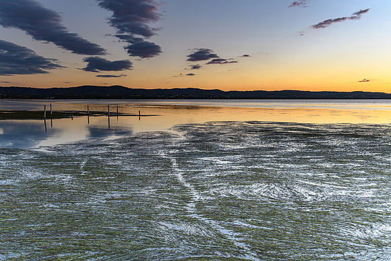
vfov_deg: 43.5
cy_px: 130
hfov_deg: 61.7
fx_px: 327
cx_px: 196
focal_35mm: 30
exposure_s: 1/20
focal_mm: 20
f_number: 6.3
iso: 400
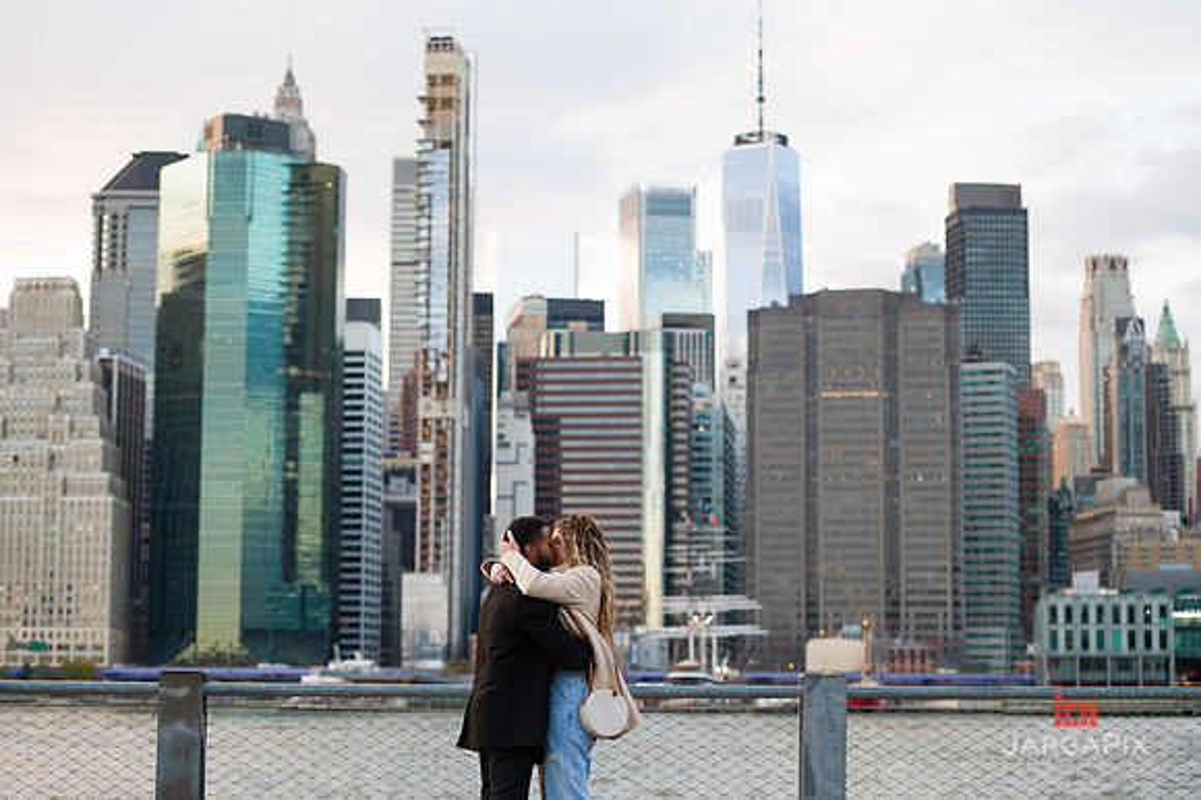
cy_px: 400
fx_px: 2334
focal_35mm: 70
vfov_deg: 19.4
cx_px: 600
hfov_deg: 28.9
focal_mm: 70
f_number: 3.2
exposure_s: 1/320
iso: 200
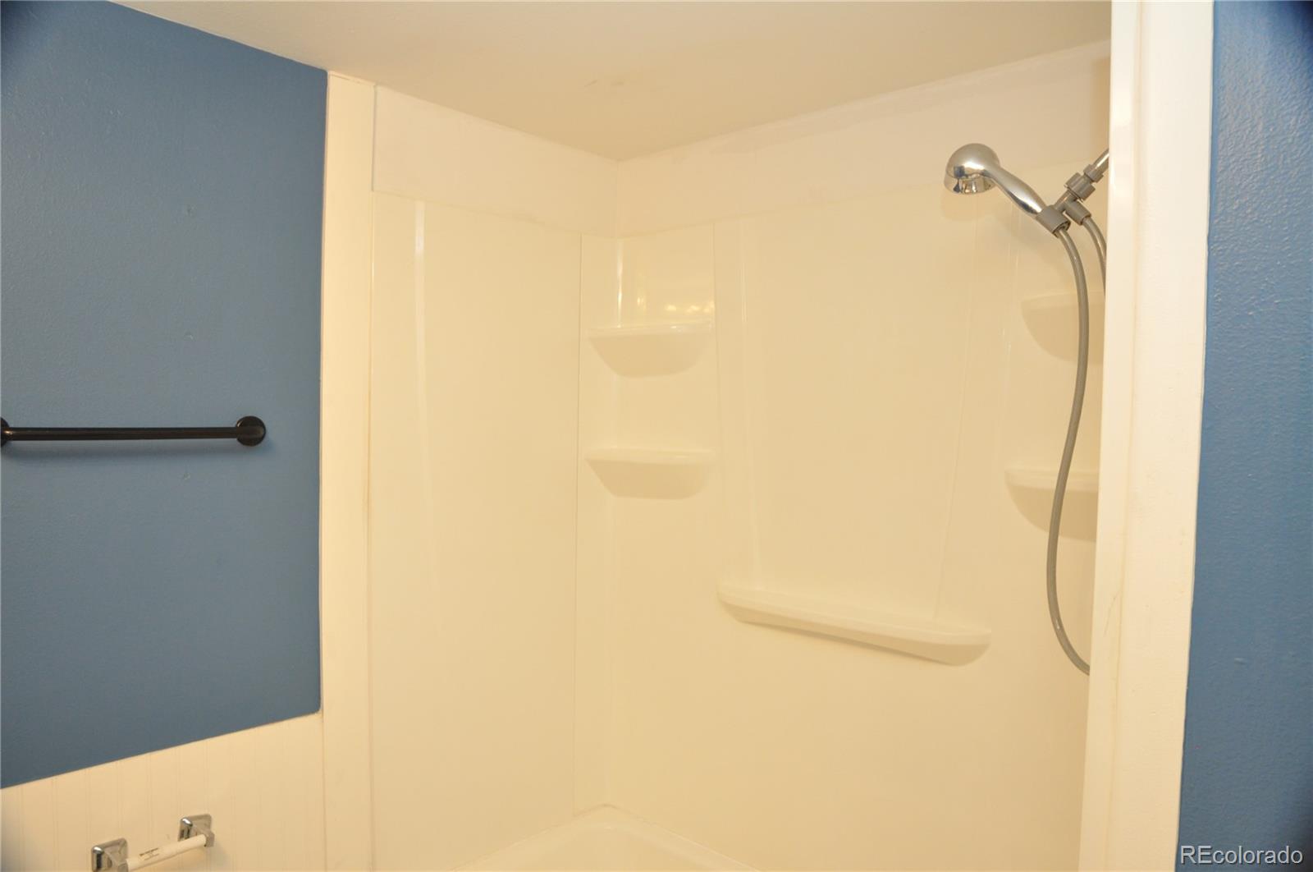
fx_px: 819
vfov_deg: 56.0
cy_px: 436
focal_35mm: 22
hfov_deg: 77.4
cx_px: 656
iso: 800
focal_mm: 15
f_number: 5.6
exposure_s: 1/60
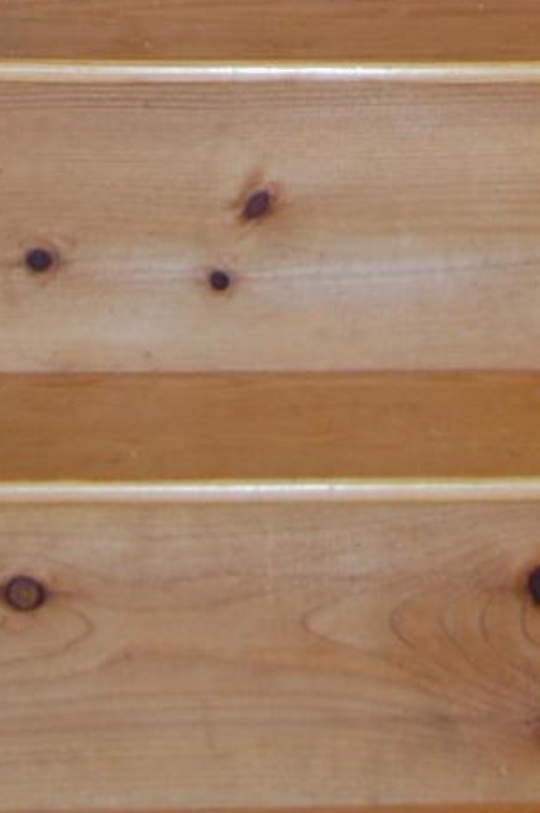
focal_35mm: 145
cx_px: 576
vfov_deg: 12.5
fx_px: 3272
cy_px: -797
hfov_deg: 9.4
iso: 400
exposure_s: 1/60
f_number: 3.8
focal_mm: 22
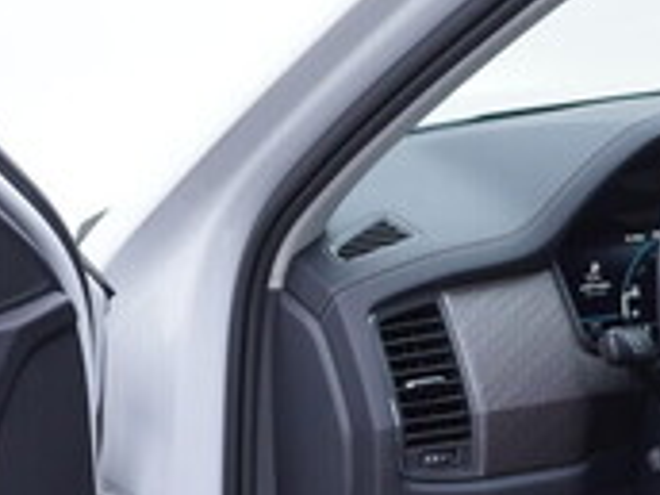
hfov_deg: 17.7
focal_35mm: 111
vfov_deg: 13.2
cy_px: 443
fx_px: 2116
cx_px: 453
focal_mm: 24
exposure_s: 1/50
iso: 125
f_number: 3.2
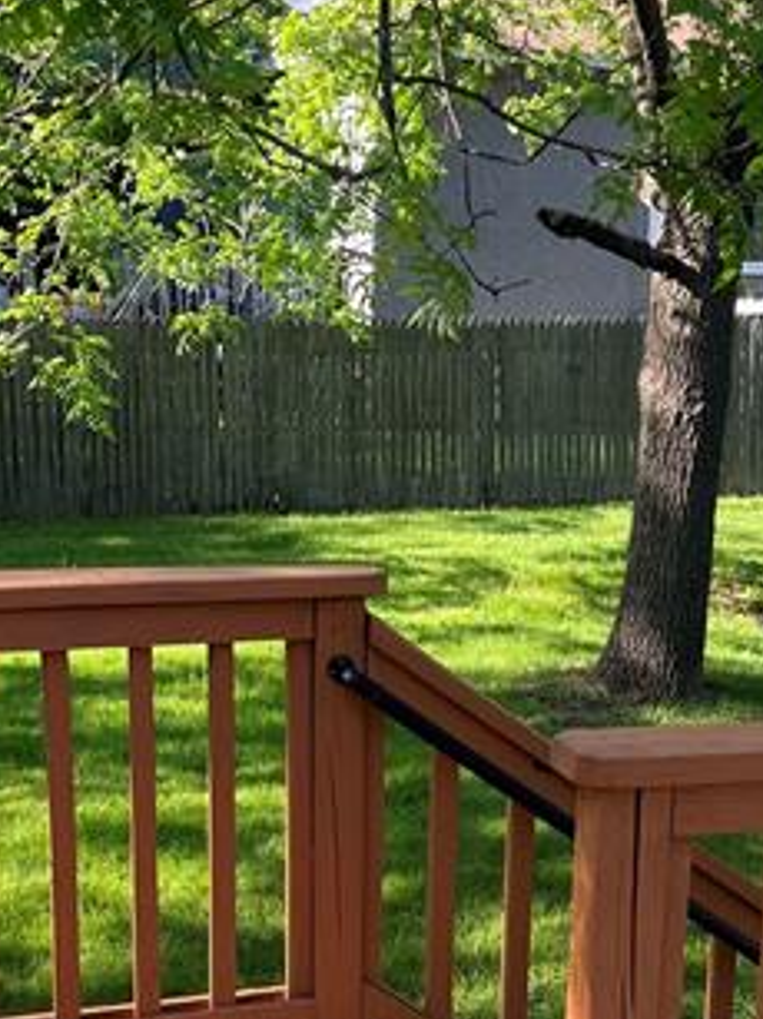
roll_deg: -1.9
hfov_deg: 22.4
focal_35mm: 65
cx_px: 527
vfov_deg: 29.4
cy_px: 753
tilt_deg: -16.0
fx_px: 1912
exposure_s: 1/362
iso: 50
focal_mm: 5.1
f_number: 1.6
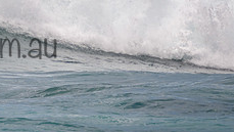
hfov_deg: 1.5
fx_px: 9031
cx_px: -75
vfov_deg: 0.8
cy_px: -33
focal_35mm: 1455
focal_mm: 400
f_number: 5.6
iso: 160
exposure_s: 1/2000
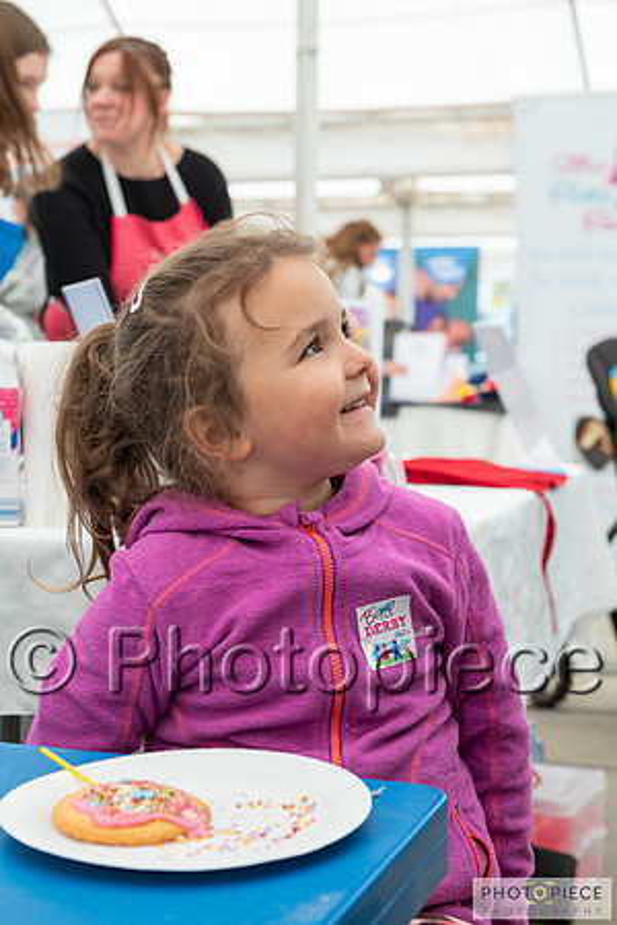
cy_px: 462
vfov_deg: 30.5
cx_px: 308
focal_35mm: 66
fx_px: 1697
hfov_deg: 20.6
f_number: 6.3
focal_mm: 66
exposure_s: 1/80
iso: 180
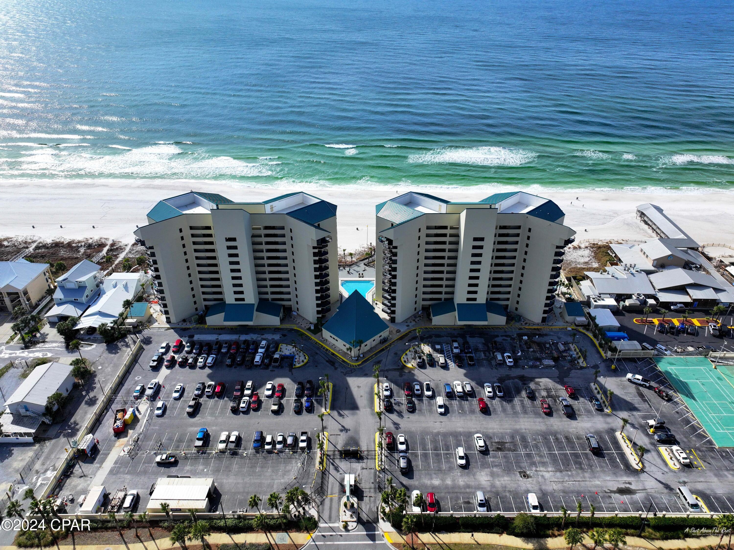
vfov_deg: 56.8
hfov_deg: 71.6
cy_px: 275
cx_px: 367
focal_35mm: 24
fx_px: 509
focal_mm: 12.29
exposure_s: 1/2000
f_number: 2.8
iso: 120
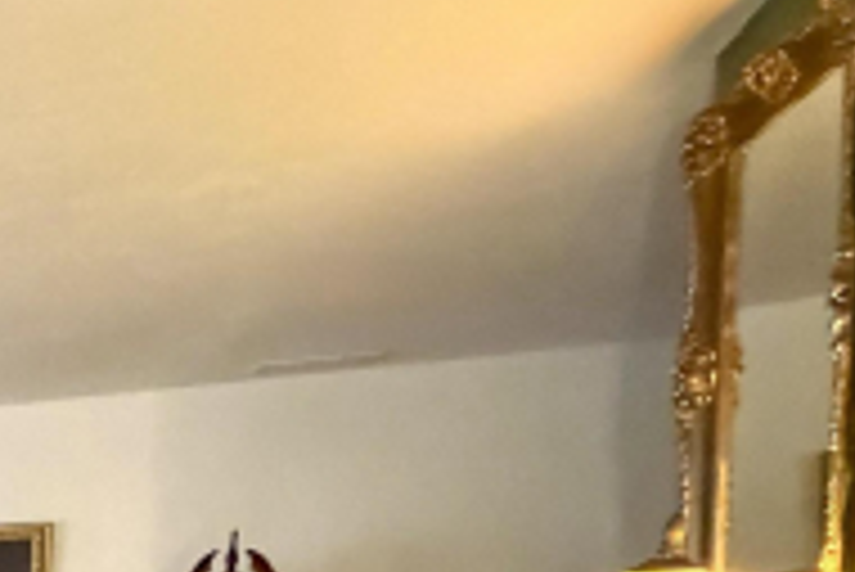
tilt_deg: -5.2
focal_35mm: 51
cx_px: -551
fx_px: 1212
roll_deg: -0.8
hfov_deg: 24.8
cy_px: 797
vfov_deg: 22.8
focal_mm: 2.22
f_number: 2.2
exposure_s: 1/60
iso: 1250
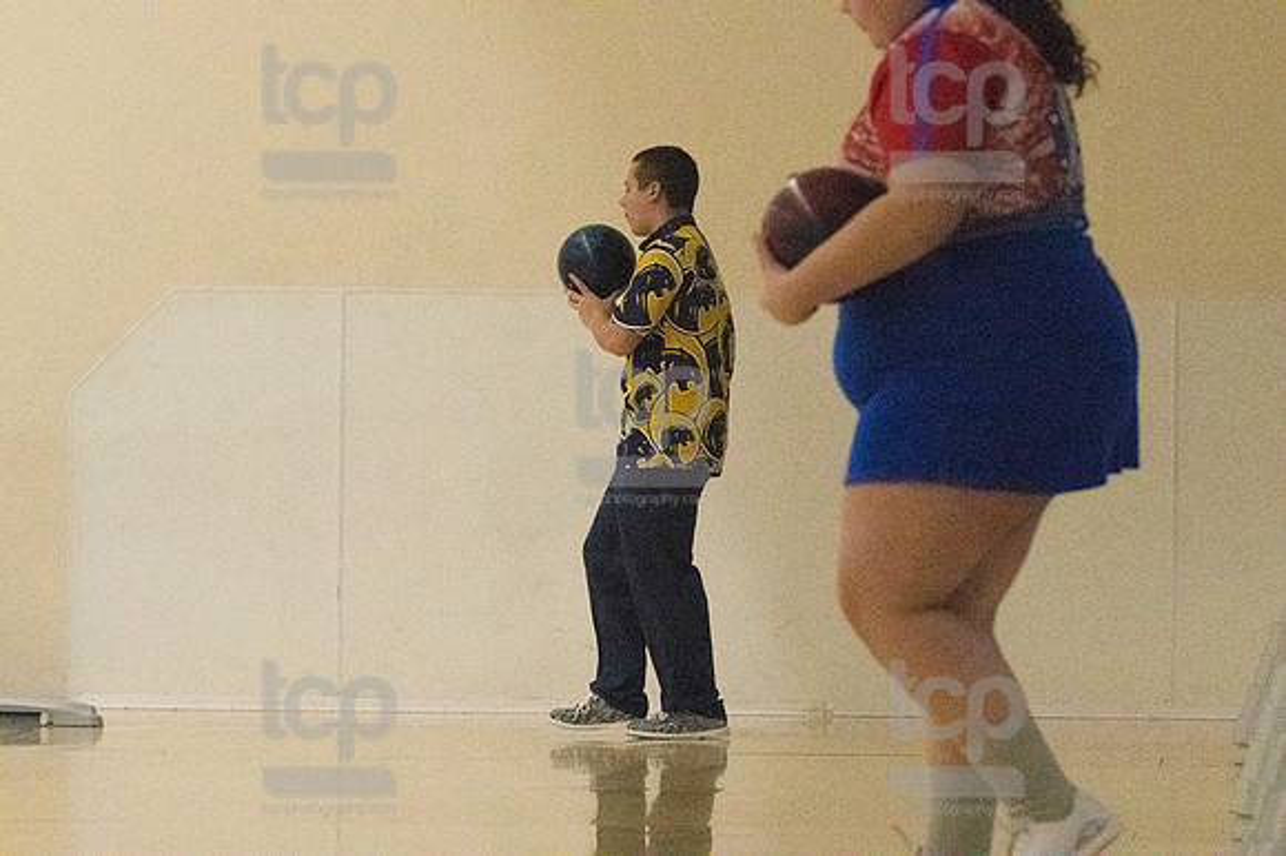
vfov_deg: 7.5
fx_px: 6533
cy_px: 428
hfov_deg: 11.2
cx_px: 643
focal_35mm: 183
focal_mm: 122
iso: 10000
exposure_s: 1/1250
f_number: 4.5
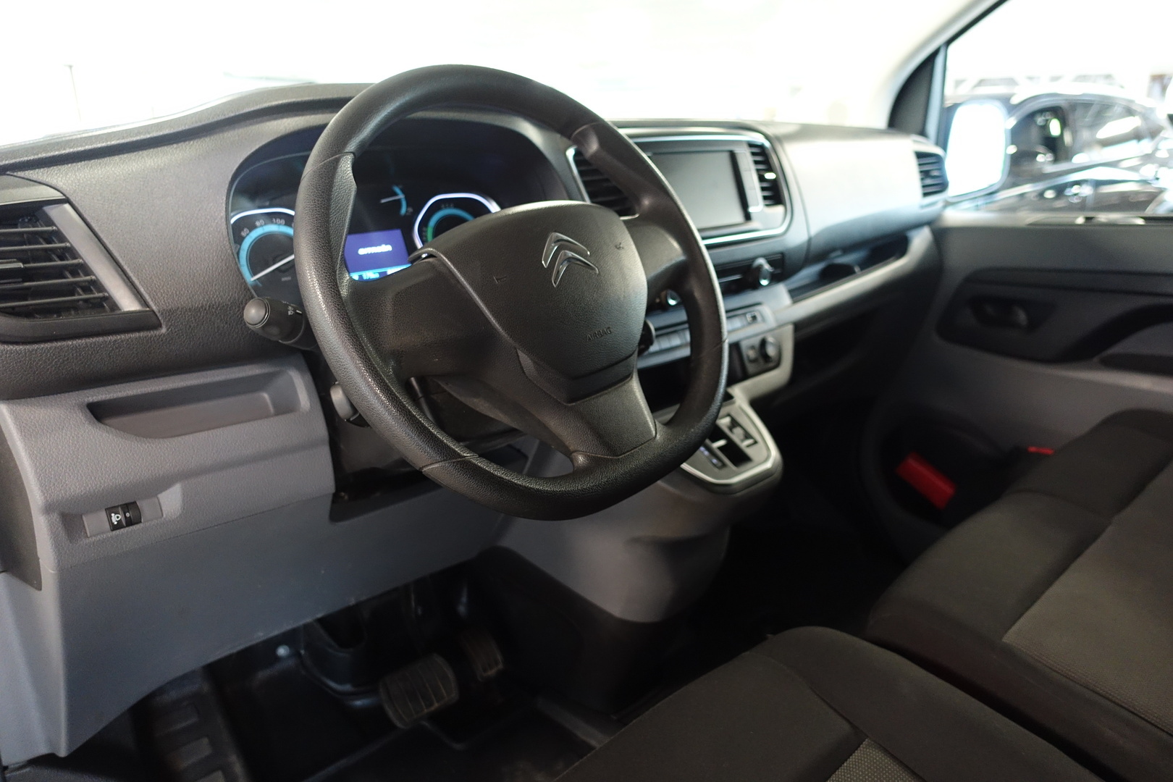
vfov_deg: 53.1
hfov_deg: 73.7
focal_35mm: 24
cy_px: 391
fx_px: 782
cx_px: 586
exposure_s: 1/20
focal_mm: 8.8
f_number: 1.8
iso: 800
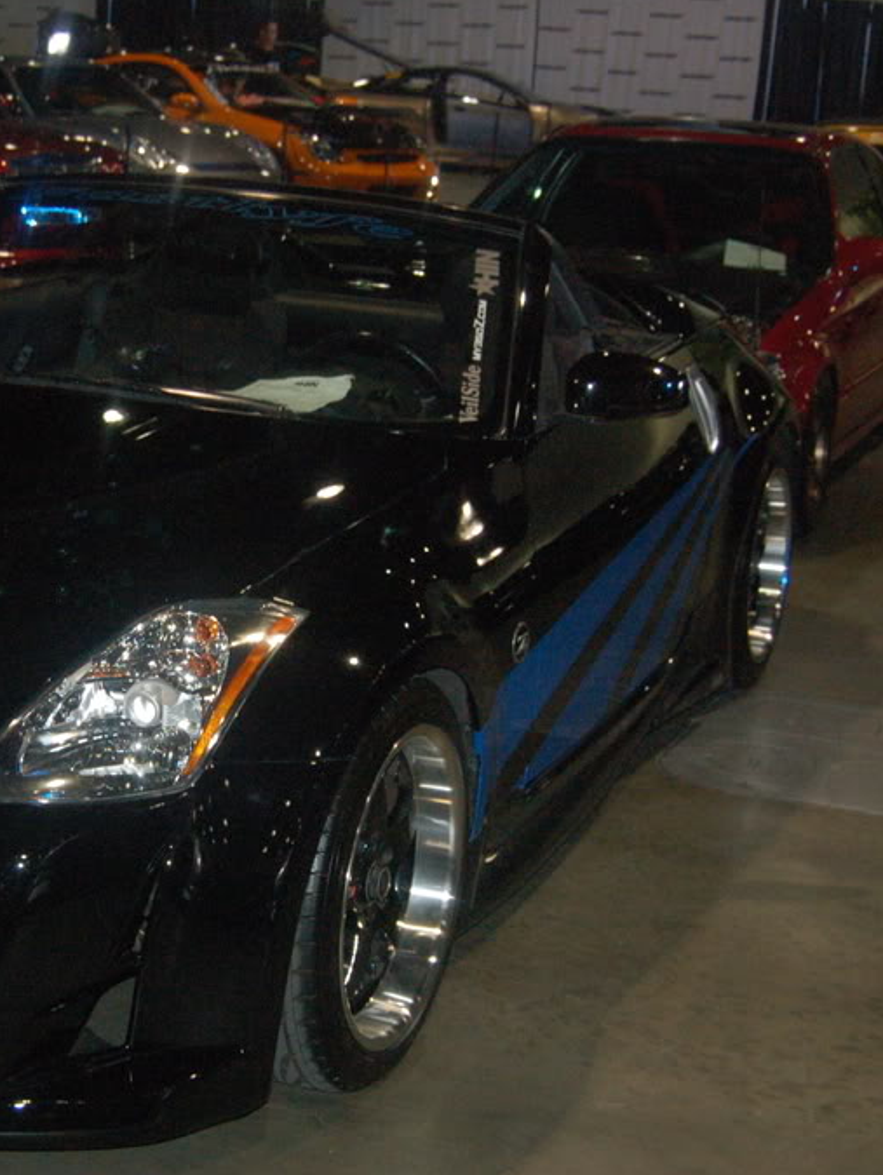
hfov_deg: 21.4
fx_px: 2301
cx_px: 134
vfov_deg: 28.7
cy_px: 588
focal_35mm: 68
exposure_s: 1/45
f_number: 4.8
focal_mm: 31
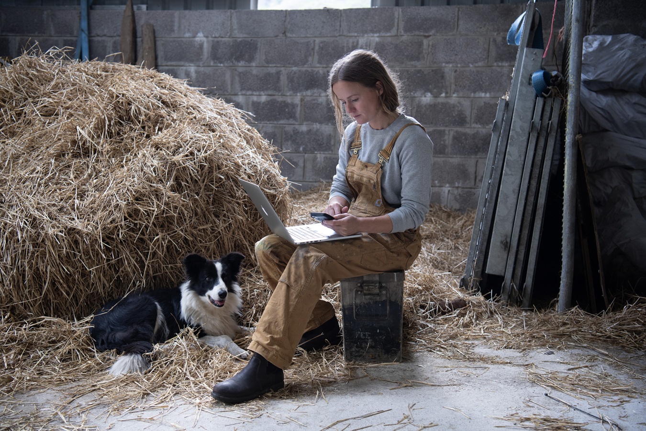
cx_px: 323
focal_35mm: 45
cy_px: 216
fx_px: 807
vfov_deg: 29.9
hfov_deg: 43.6
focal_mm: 45
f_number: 4
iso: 800
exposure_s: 1/200
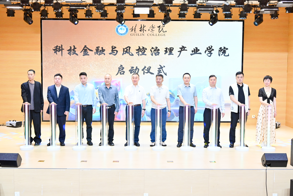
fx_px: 358
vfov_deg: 30.5
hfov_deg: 44.5
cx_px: 146
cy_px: 98
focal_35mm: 44
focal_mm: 44
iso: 1600
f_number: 5.3
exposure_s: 1/125
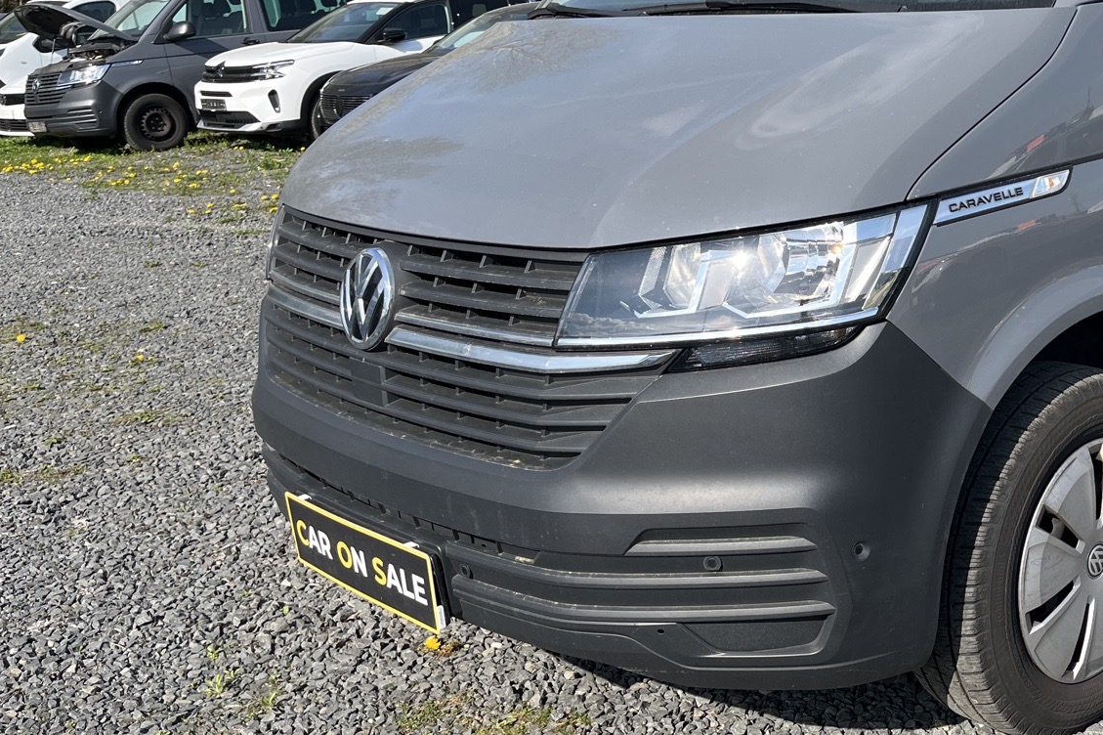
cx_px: 926
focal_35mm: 46
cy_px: 265
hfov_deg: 40.5
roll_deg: +4.9
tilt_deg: -8.3
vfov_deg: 29.1
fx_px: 1409
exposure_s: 1/2137
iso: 50
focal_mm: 5.1
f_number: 1.6
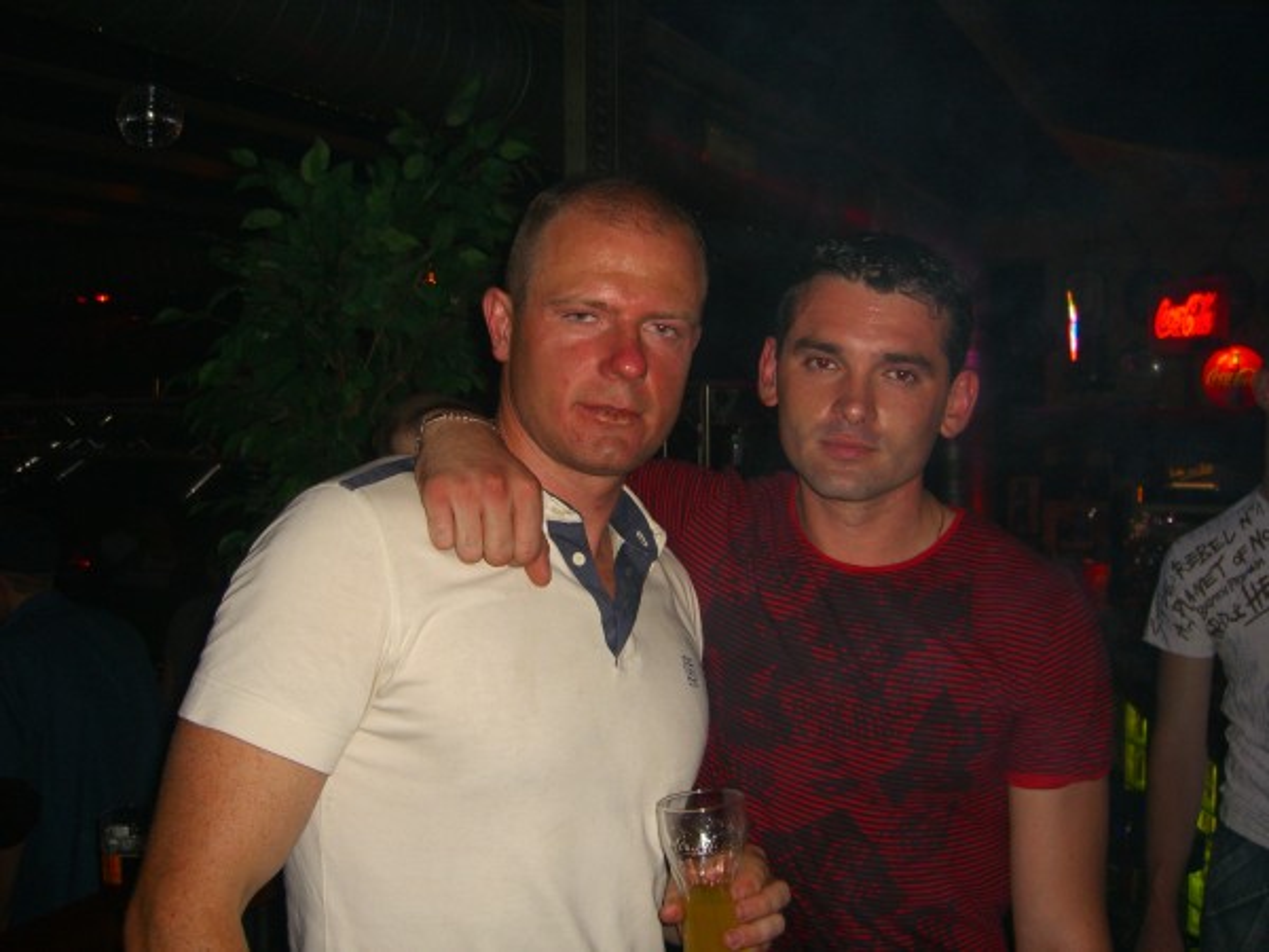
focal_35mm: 38
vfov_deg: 37.7
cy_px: 476
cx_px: 634
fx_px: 1393
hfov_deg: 49.0
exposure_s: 1/60
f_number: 2.8
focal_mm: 7.9
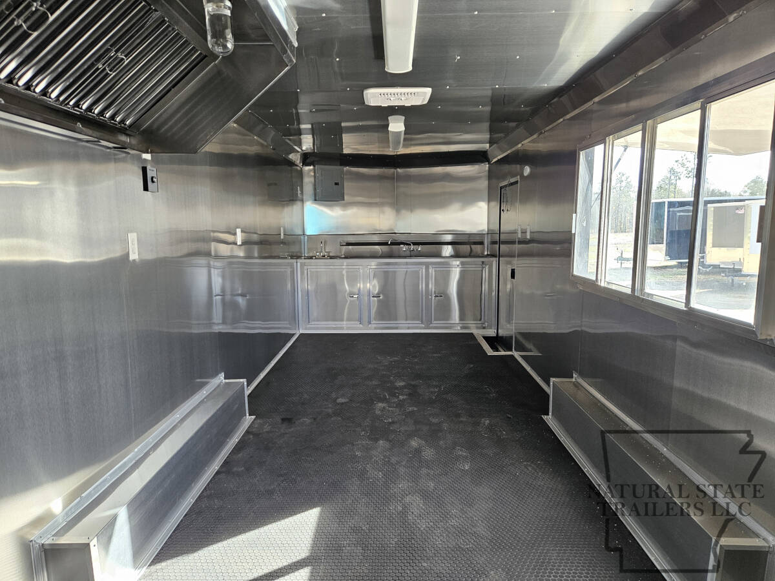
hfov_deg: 73.9
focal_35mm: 23
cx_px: 388
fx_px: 515
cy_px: 290
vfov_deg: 58.9
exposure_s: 1/120
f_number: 1.8
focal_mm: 5.4
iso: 250
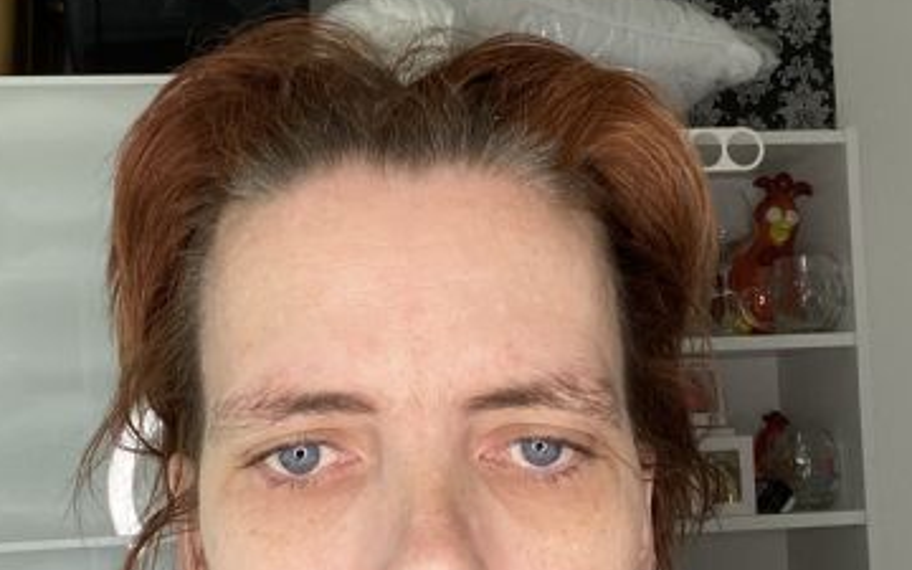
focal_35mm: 53
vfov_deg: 24.3
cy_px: 357
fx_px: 1317
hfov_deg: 38.1
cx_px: 390
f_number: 2.2
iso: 125
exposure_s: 1/60
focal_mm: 2.71
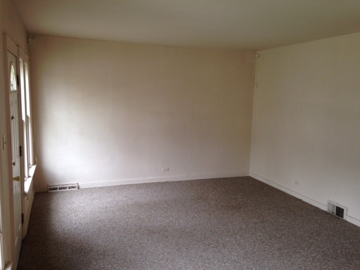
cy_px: 135
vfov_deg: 42.9
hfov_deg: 55.4
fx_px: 343
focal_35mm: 33
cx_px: 180
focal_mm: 4.12
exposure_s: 1/24
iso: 50
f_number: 2.4
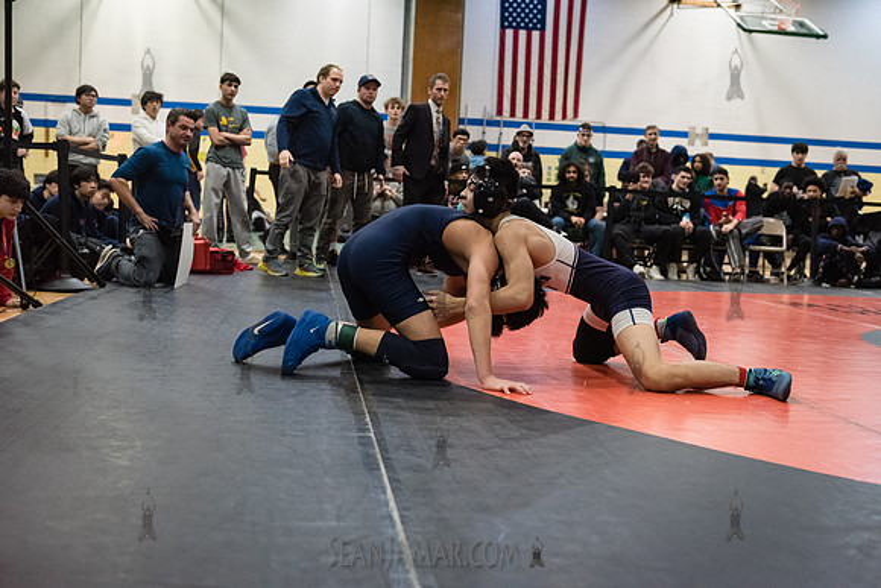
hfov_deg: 44.5
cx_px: 440
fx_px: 1077
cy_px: 294
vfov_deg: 30.5
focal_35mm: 44
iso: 8000
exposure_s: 1/500
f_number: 3.2
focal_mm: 44
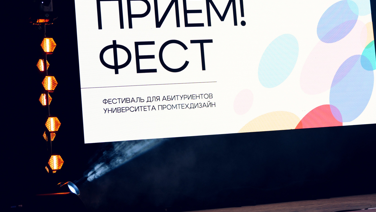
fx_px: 957
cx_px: 228
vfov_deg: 12.6
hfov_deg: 22.2
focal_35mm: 96
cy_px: 58
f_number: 2.5
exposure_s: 1/160
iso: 100
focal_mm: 64
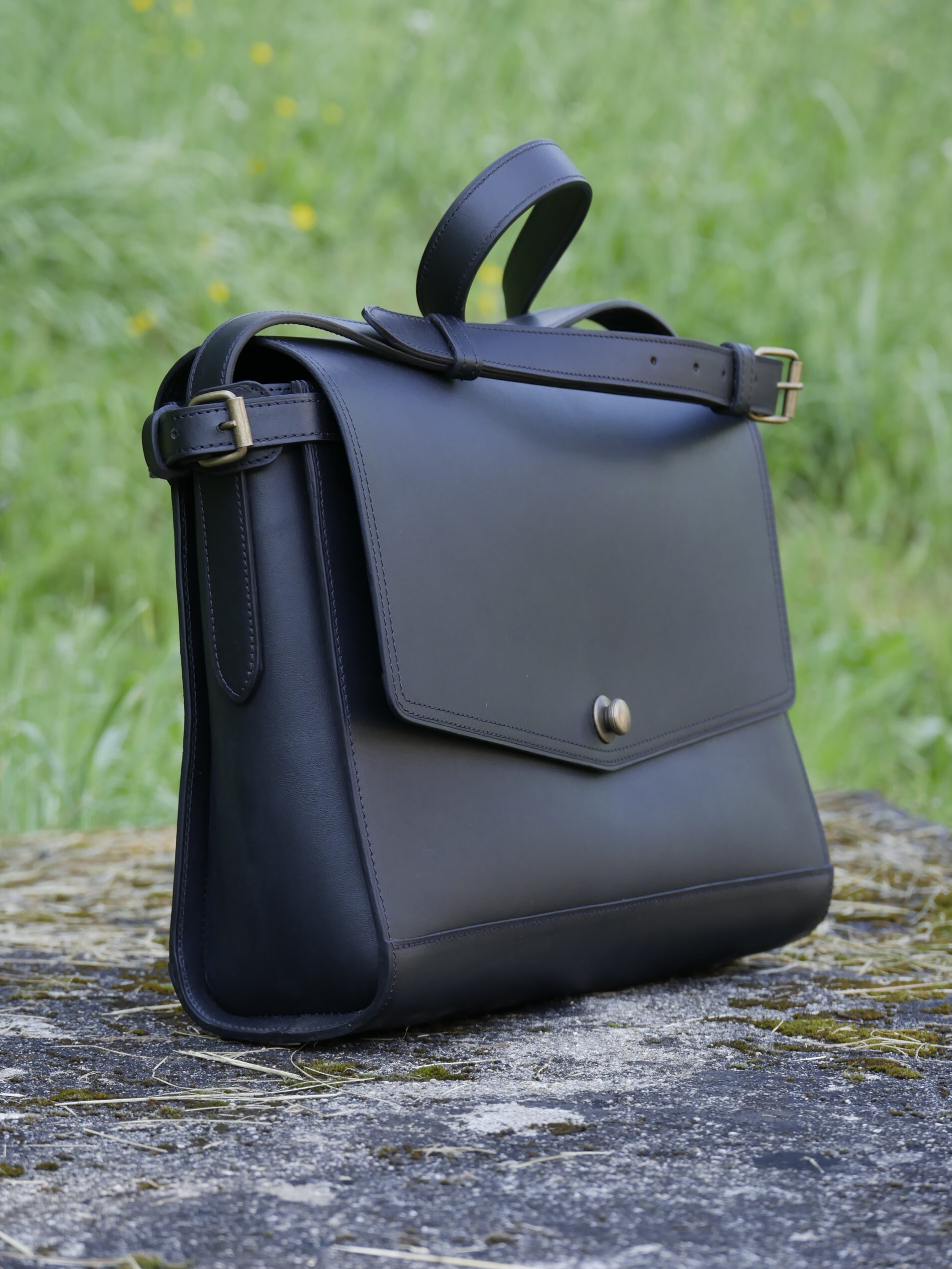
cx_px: 476
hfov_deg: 12.7
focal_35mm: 117
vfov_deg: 16.8
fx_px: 4291
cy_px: 631
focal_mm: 58
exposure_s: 1/125
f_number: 5.3
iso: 320
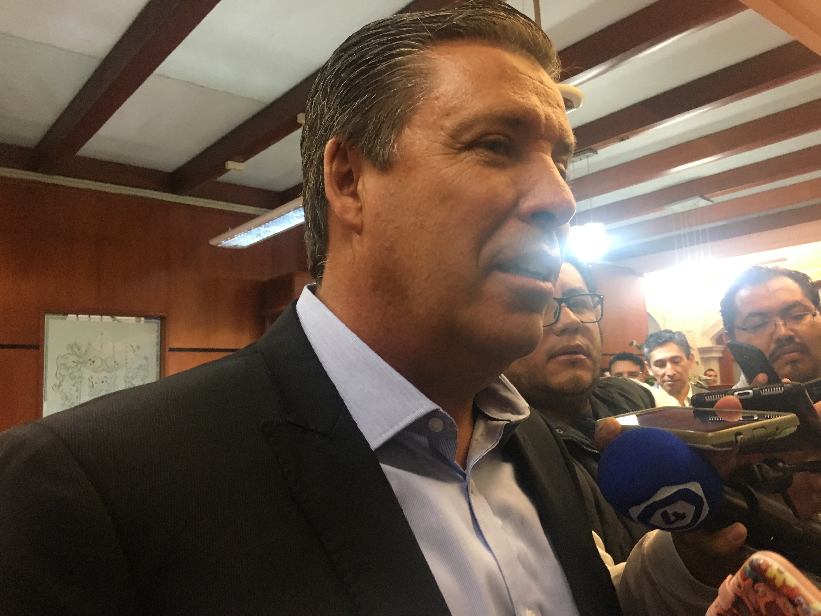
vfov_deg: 48.2
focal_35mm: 29
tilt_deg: +7.8
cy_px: 308
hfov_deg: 61.7
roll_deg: +1.5
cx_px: 410
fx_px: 688
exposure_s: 1/30
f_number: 2.2
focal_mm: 4.15
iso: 200
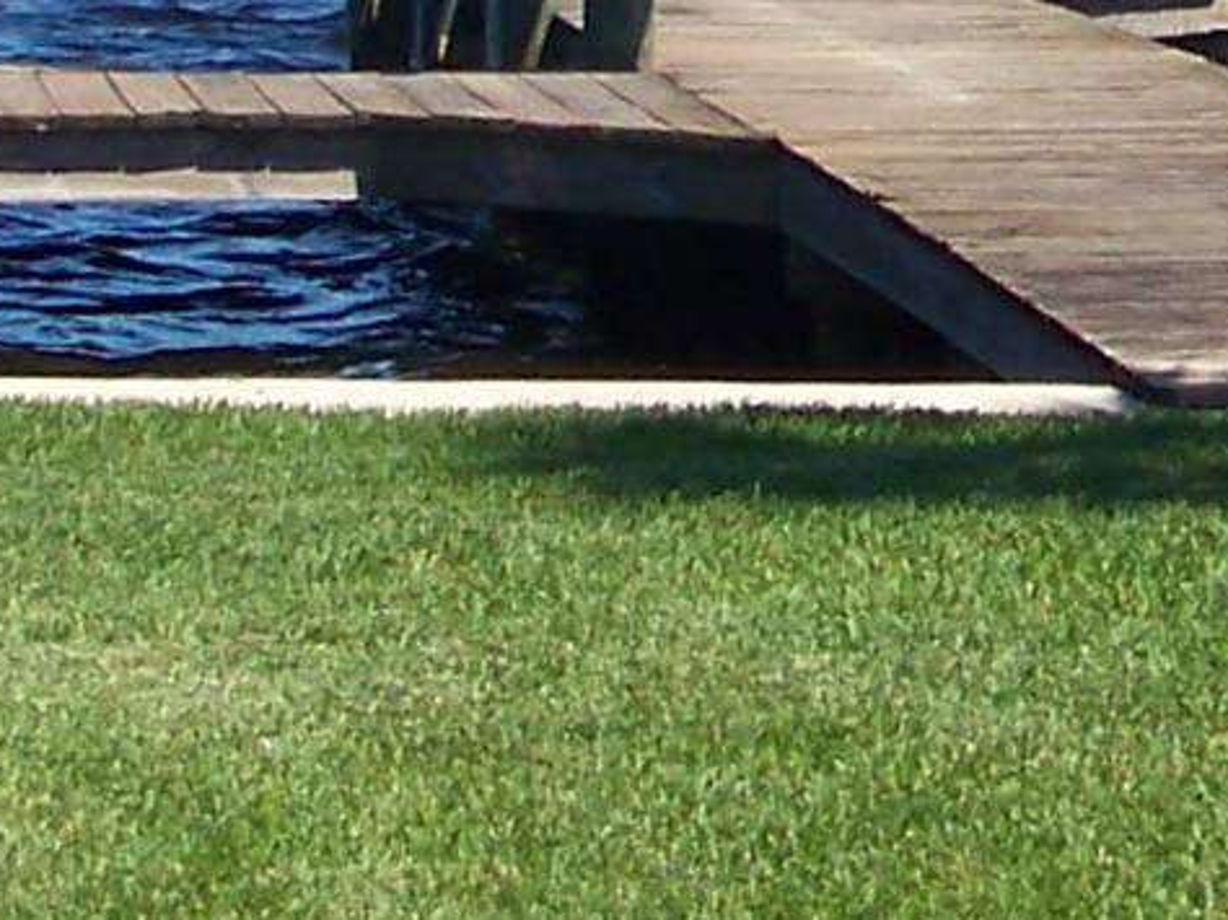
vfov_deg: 6.4
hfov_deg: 8.6
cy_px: -505
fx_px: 8084
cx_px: 1194
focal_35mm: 228
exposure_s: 1/500
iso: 64
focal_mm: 5.85
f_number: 4
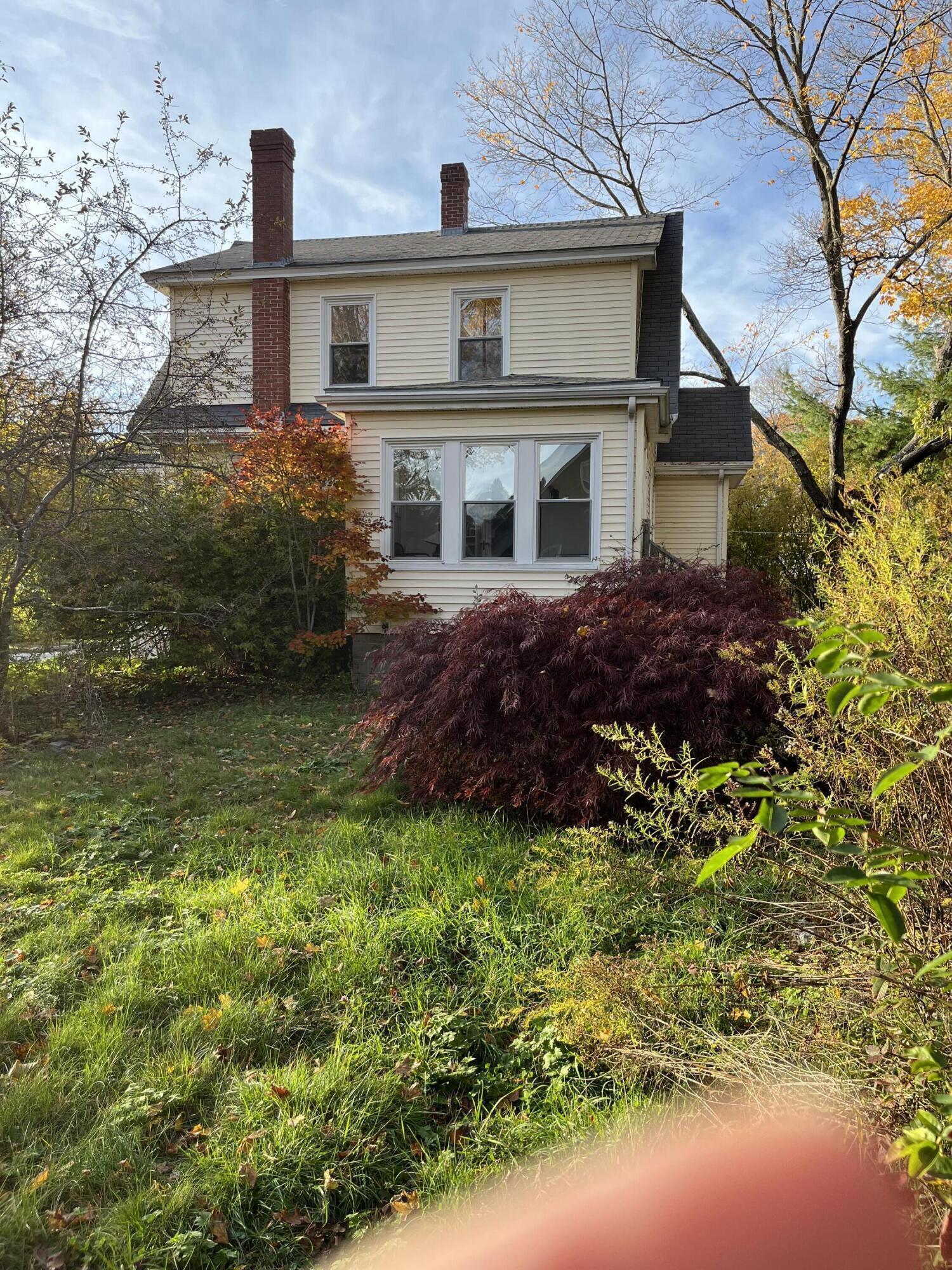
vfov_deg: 67.3
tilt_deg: -3.6
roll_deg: -1.1
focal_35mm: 26
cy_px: 635
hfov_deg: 53.1
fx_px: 953
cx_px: 476
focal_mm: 5.1
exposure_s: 1/631
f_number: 1.6
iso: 50
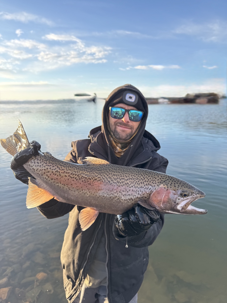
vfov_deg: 71.6
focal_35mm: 24
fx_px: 210
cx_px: 114
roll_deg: +3.8
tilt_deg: -12.5
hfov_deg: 56.8
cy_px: 152
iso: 80
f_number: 1.78
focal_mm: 6.76
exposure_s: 1/266
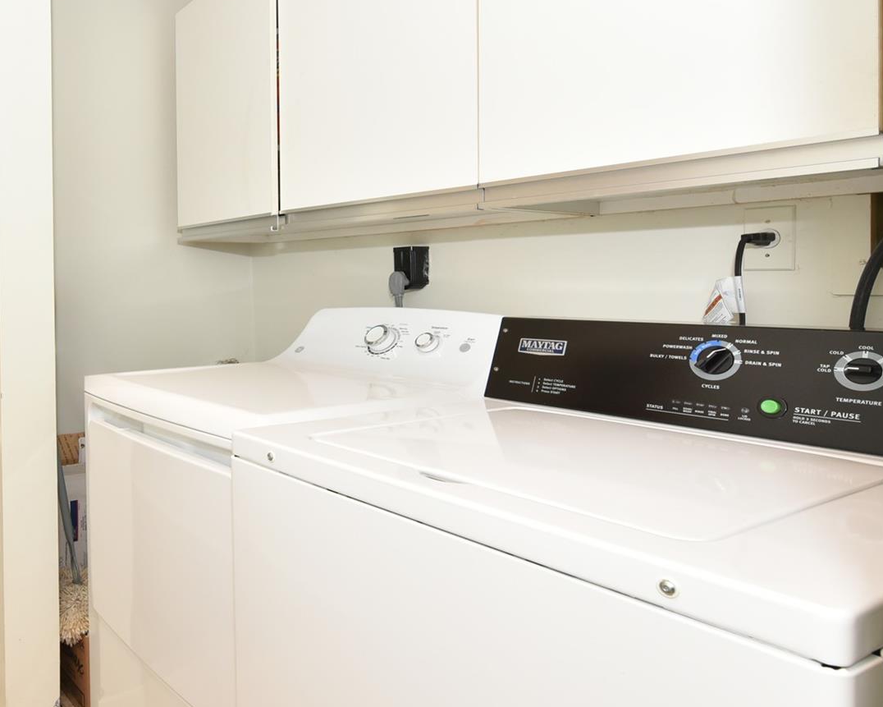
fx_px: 653
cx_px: 65
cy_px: 285
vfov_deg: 56.4
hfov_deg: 57.1
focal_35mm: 25
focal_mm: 14
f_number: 10
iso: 1600
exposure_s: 1/25
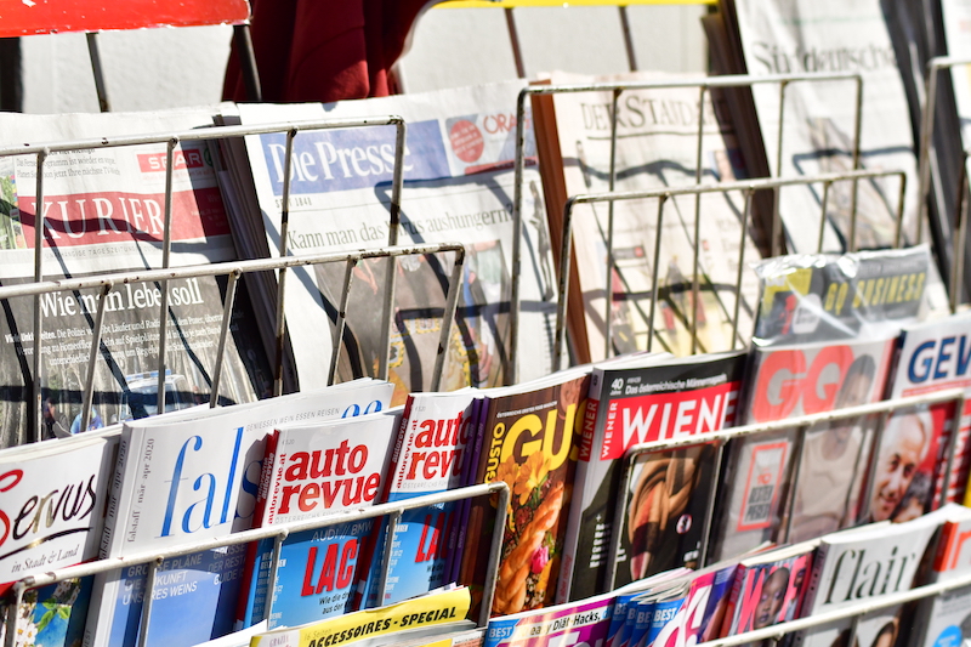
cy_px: 324
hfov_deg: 19.5
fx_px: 2831
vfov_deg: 13.0
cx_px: 486
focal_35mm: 105
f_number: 6.3
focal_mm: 70
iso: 1250
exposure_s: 1/8000
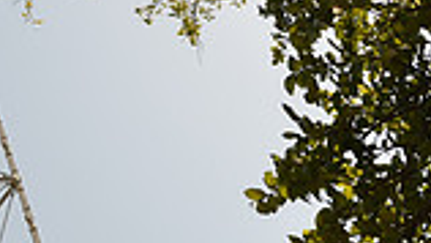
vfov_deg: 12.3
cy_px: 224
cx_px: -106
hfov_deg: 20.2
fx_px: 1119
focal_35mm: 98
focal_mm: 17
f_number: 7.1
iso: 200
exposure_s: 1/200
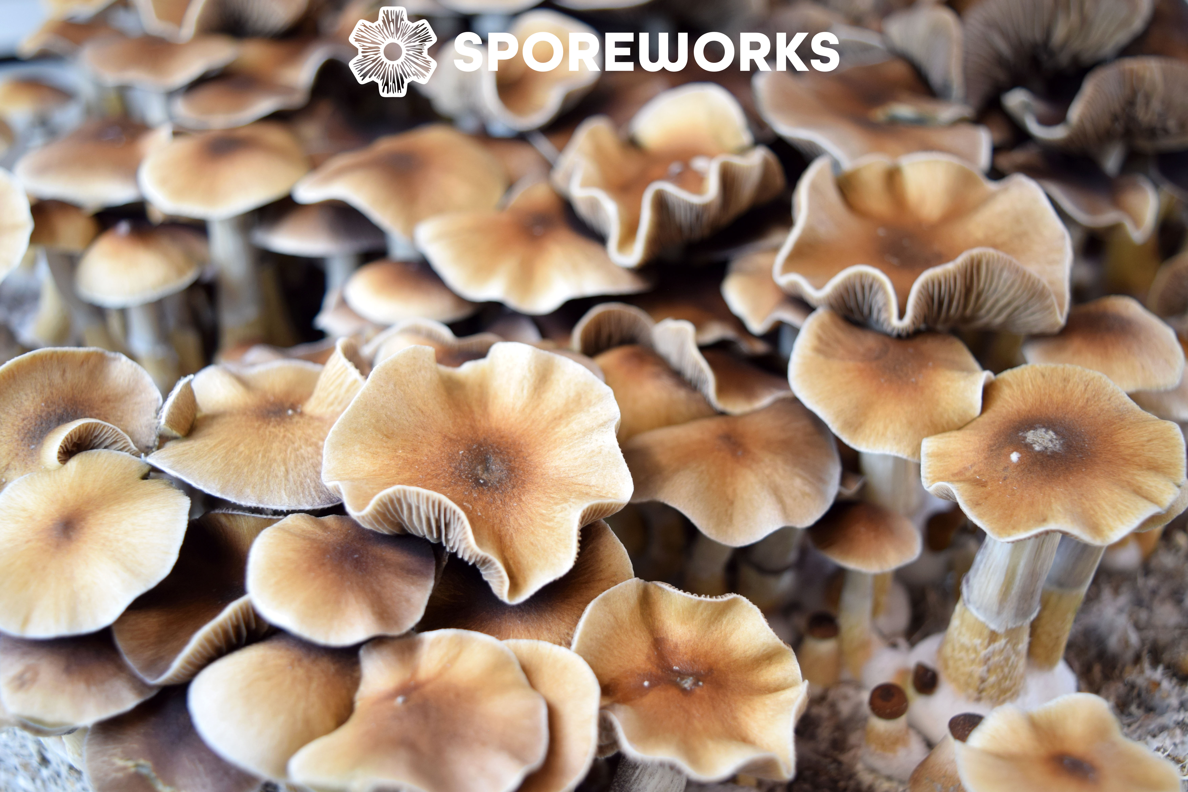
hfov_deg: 45.0
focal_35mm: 44
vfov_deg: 30.8
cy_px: 396
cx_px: 594
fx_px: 1435
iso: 400
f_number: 4.5
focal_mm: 29
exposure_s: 1/80
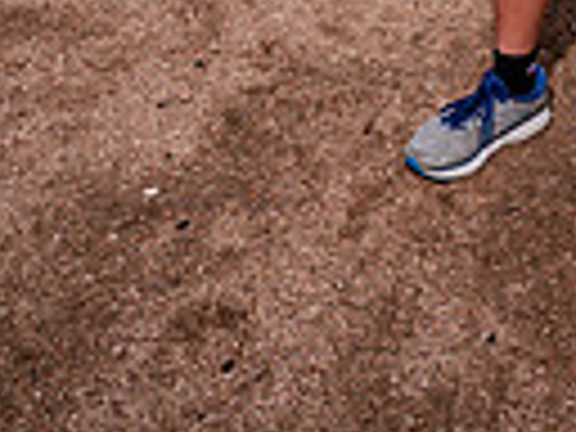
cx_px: 567
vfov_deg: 14.1
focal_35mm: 81
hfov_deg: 23.2
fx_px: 1348
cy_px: -526
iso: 100
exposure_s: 1/640
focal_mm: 24
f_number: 5.6
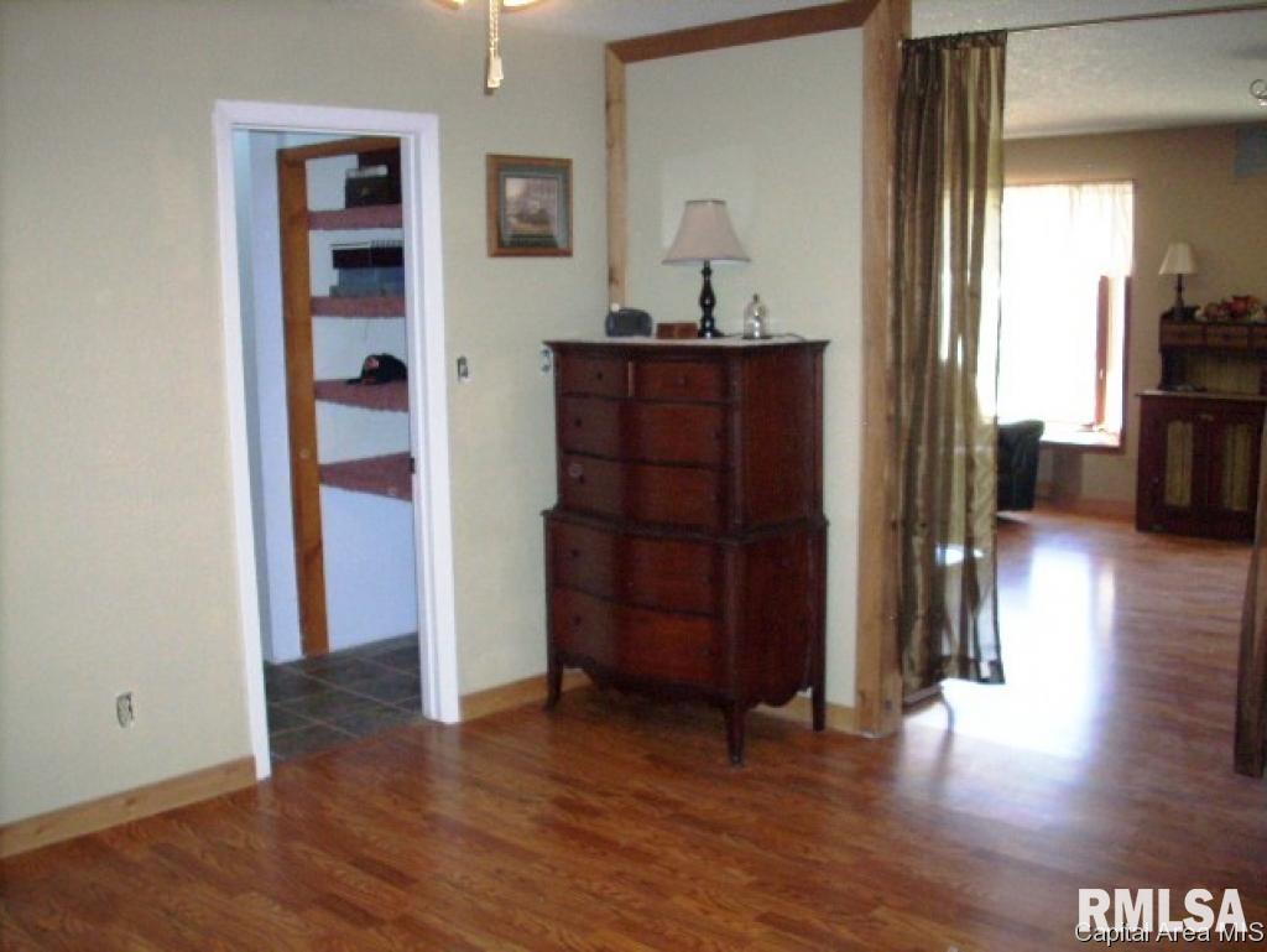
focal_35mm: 37
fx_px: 1355
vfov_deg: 38.7
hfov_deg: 50.1
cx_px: 634
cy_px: 476
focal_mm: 6.2
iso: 400
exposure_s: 1/60
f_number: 2.8
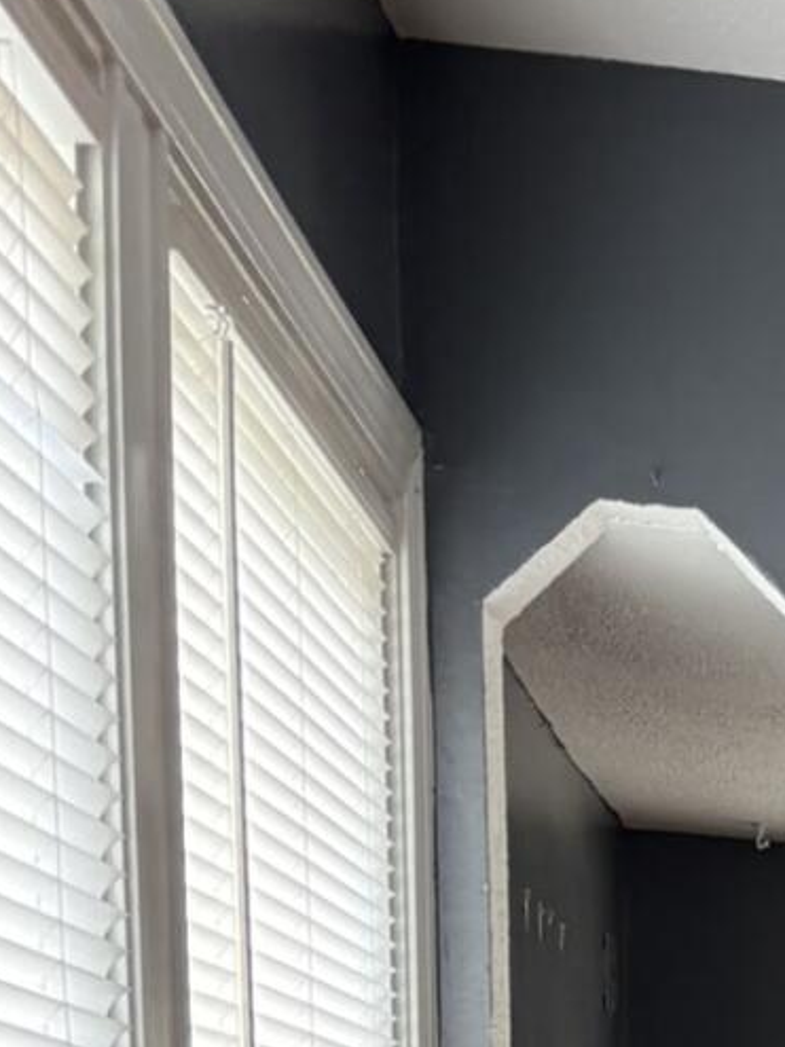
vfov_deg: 15.7
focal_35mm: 105
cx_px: 1509
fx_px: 3176
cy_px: 1948
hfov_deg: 12.6
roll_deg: -2.9
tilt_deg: -11.0
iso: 125
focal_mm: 5.96
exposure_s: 1/66
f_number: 1.6
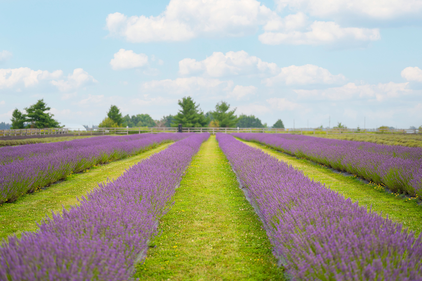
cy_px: 140
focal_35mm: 50
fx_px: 586
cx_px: 211
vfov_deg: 27.0
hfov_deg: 39.6
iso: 125
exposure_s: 1/1250
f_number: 1.8
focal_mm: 50
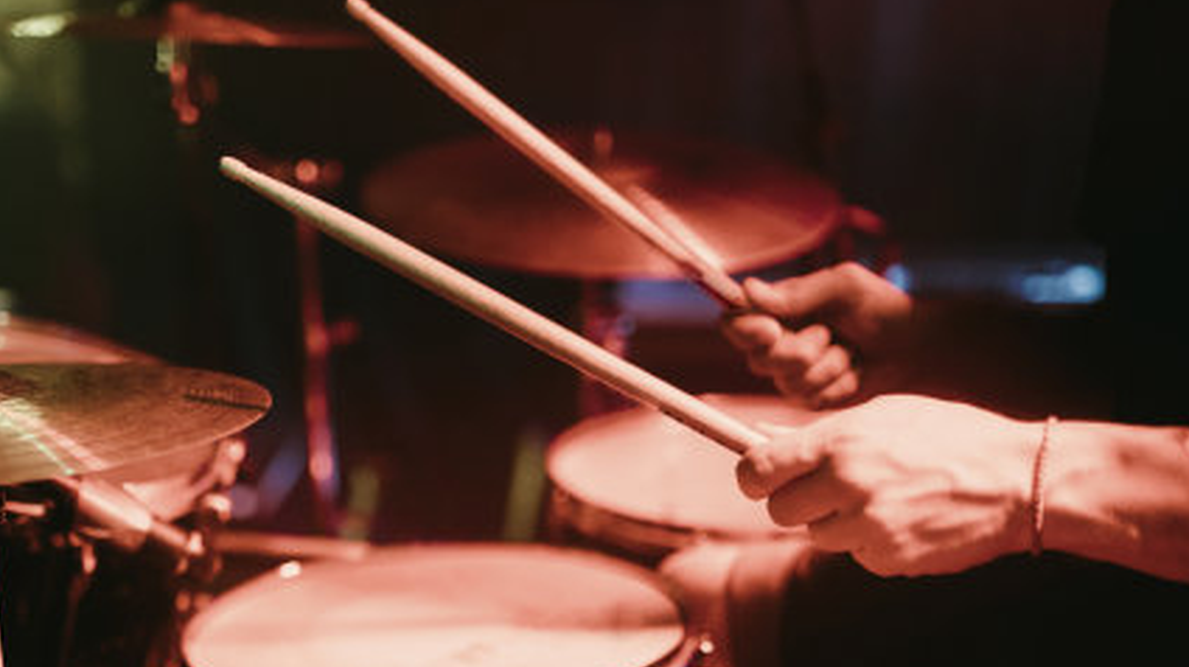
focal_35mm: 53
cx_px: 353
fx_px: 1670
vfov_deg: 22.3
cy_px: 537
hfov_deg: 38.5
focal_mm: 35
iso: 3200
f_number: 1.4
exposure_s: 1/800
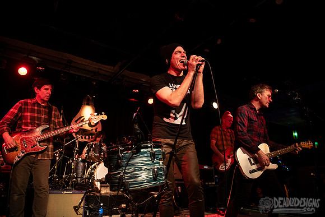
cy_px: 108
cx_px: 162
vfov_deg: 53.2
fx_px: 217
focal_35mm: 24
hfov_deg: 73.7
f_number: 3.2
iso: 2000
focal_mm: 24
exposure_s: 1/200
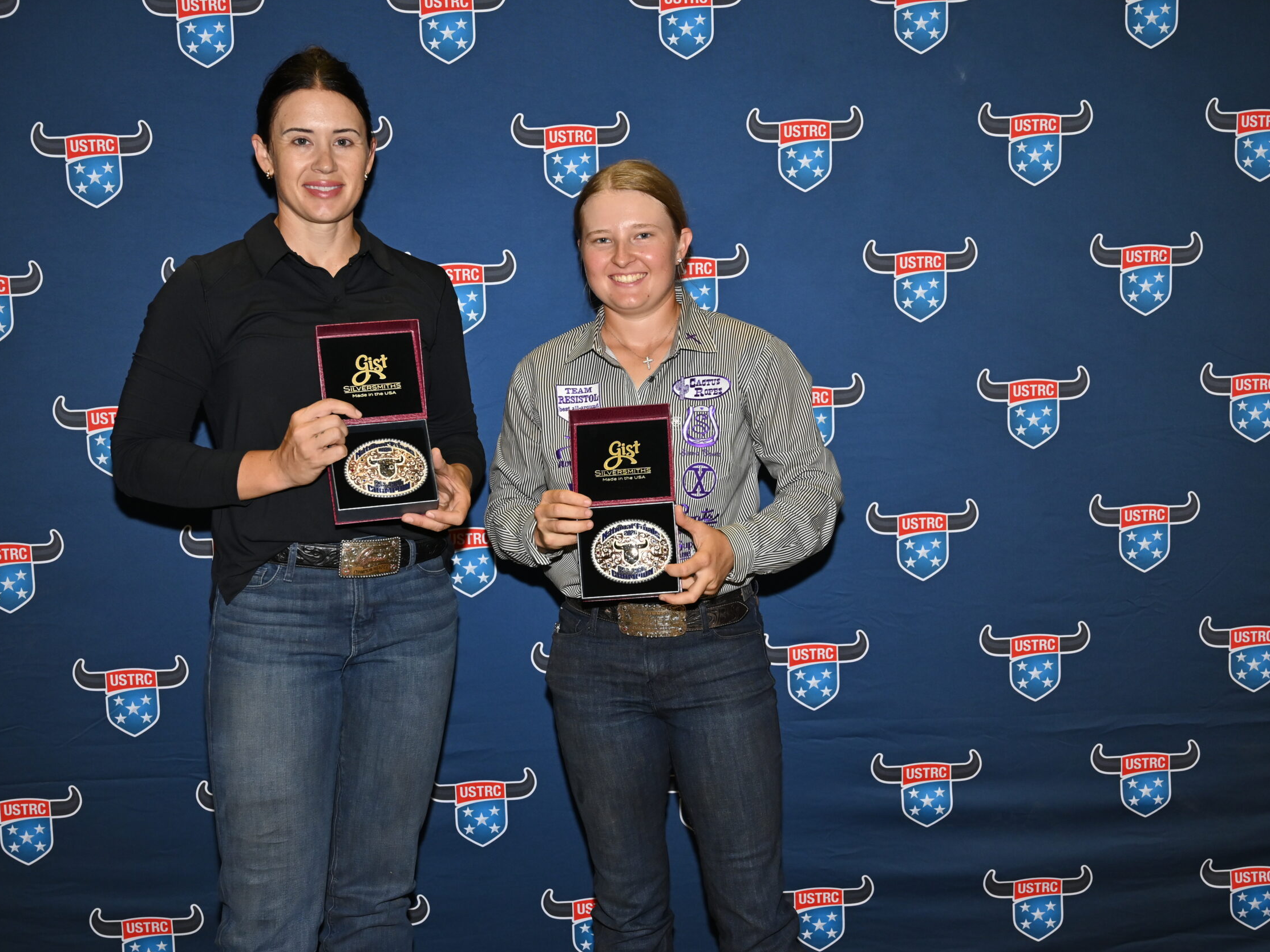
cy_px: 473
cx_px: 661
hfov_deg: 44.8
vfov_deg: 34.3
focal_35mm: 42
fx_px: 1541
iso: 1000
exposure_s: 1/200
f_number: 6.3
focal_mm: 38
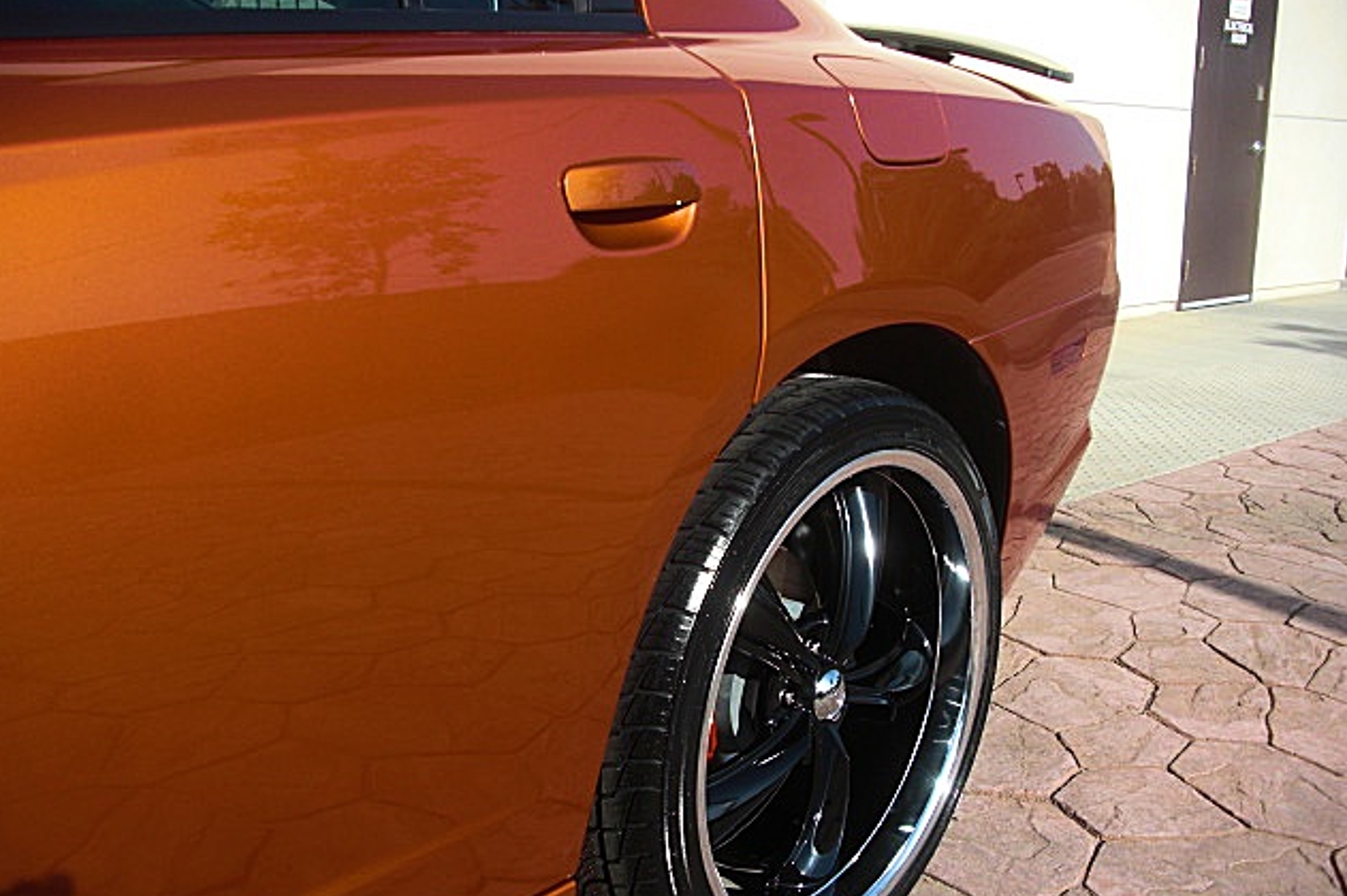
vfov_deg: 35.0
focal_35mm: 38
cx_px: 668
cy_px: 499
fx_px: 1421
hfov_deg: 50.7
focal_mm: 6.3
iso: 50
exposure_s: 1/800
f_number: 2.8
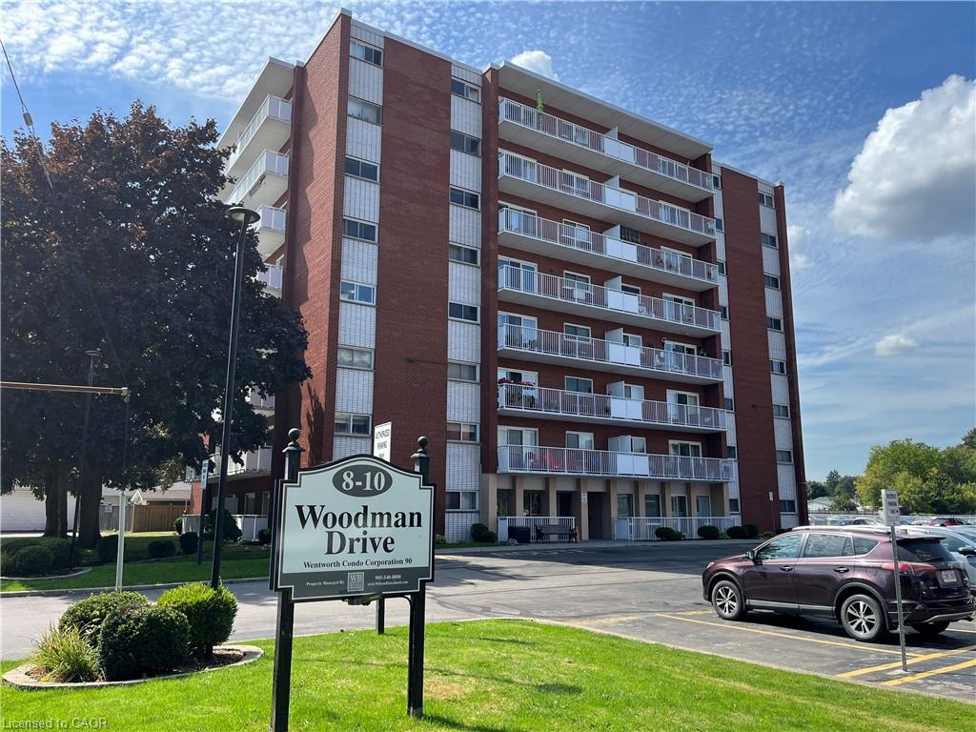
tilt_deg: +11.6
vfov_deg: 53.1
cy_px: 366
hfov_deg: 67.3
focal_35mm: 26
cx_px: 488
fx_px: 733
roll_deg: -0.1
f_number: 1.6
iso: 50
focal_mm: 5.1
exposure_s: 1/1776
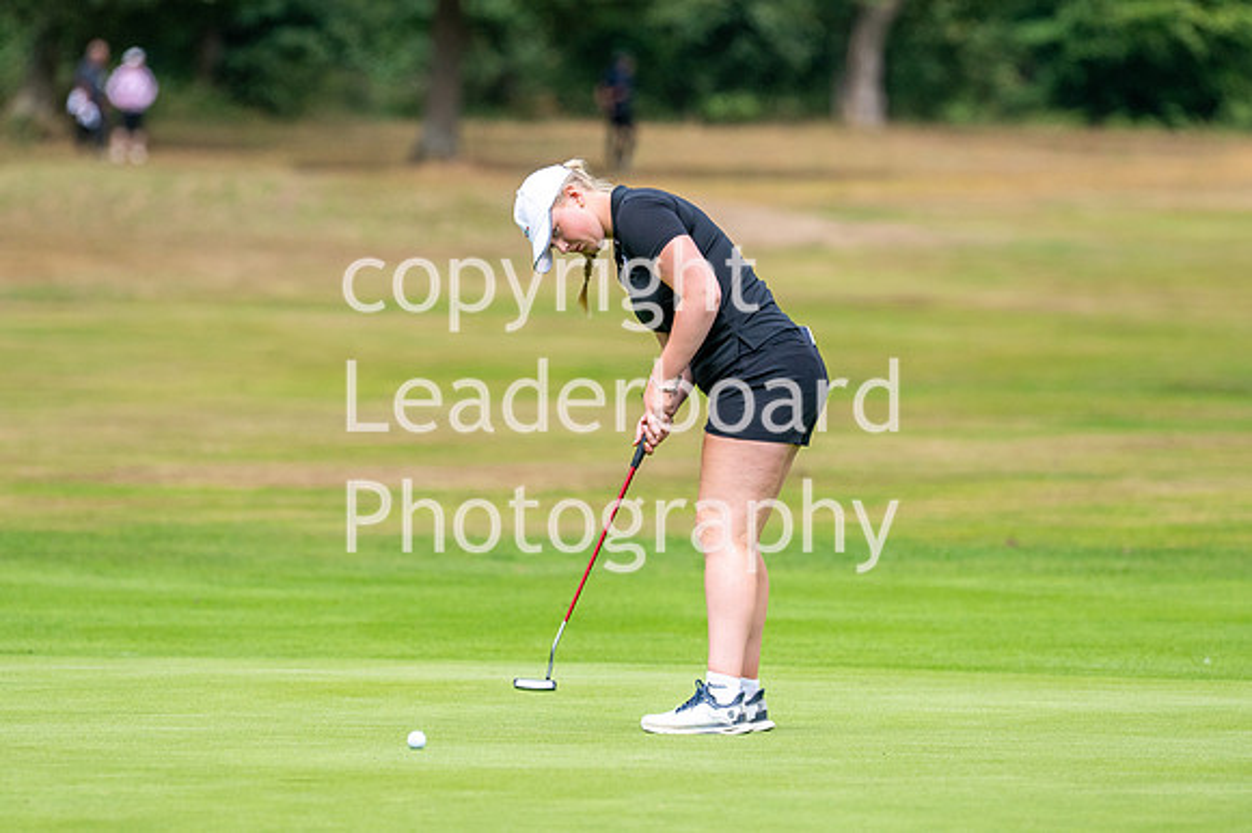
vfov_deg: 3.1
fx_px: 15640
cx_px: 626
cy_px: 416
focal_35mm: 450
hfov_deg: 4.6
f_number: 5
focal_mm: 300
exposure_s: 1/2500
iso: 400
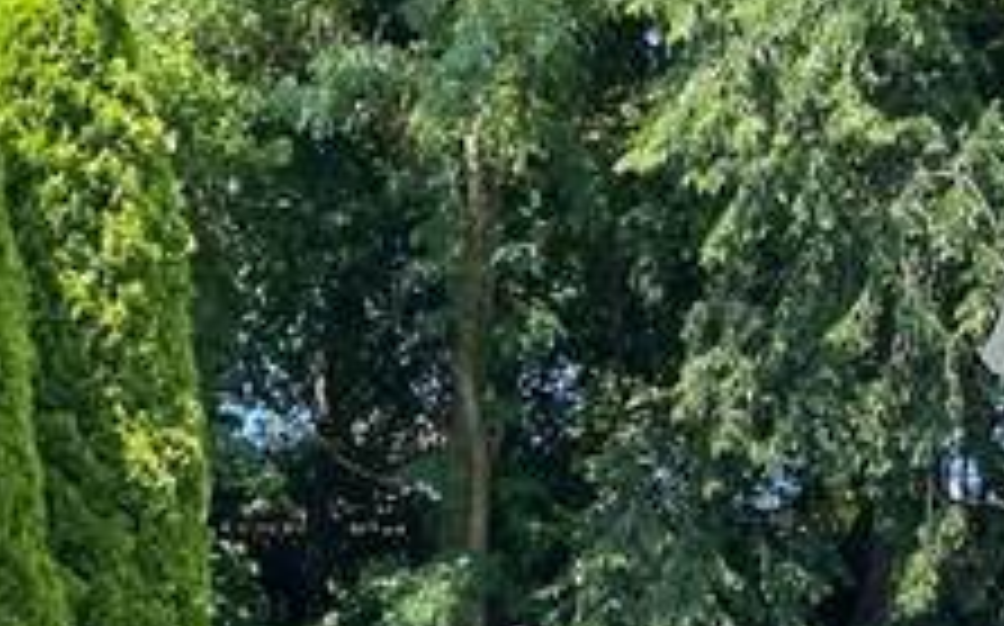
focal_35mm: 95
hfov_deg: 21.8
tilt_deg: -0.3
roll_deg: +1.2
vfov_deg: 11.0
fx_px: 2597
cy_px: 1630
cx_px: 338
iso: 32
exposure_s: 1/1330
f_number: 1.8
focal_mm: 4.25
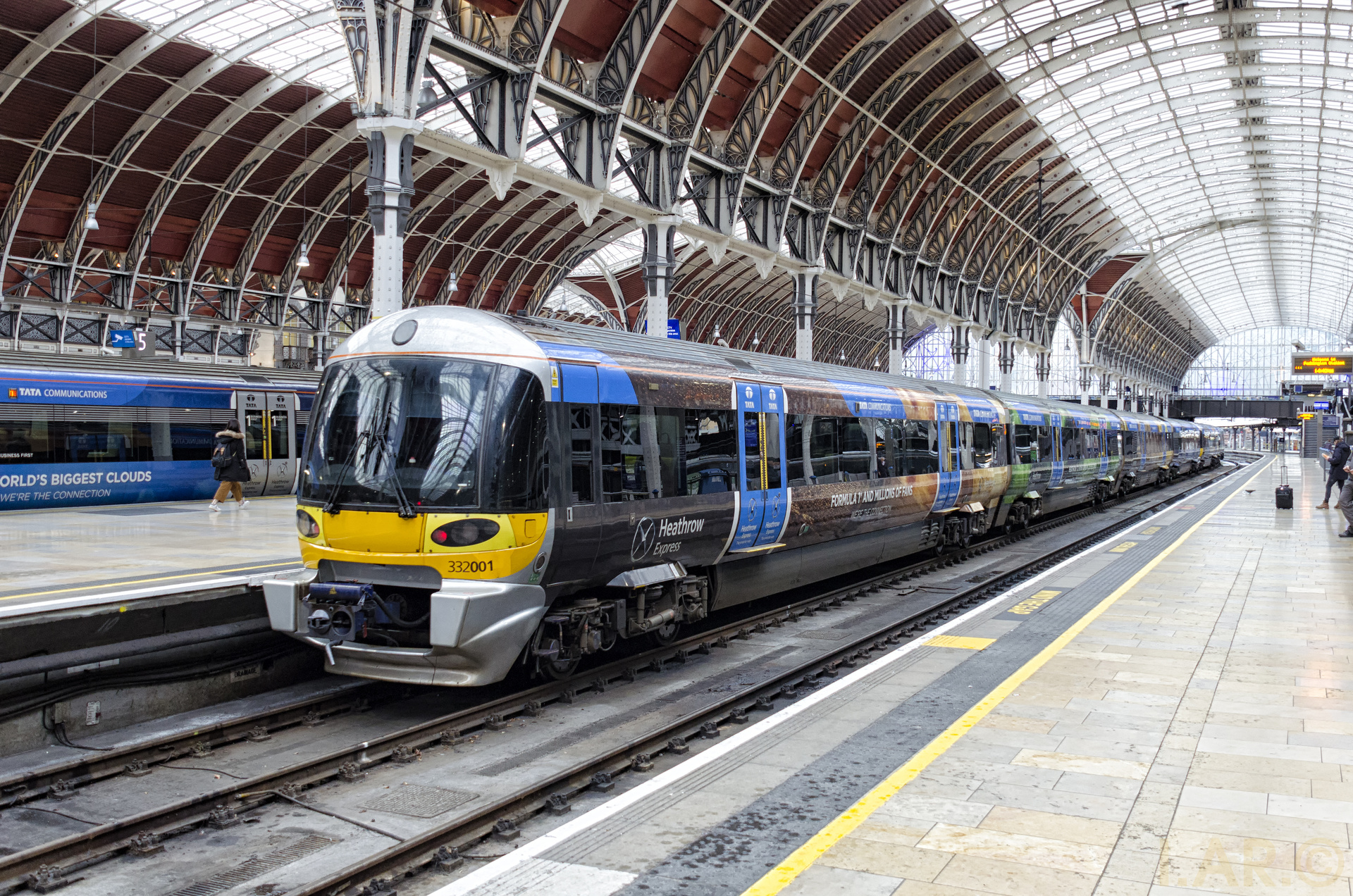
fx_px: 1350
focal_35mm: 36
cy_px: 448
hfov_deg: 53.2
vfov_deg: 36.7
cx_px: 676
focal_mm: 24
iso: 1000
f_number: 4.5
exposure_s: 1/100
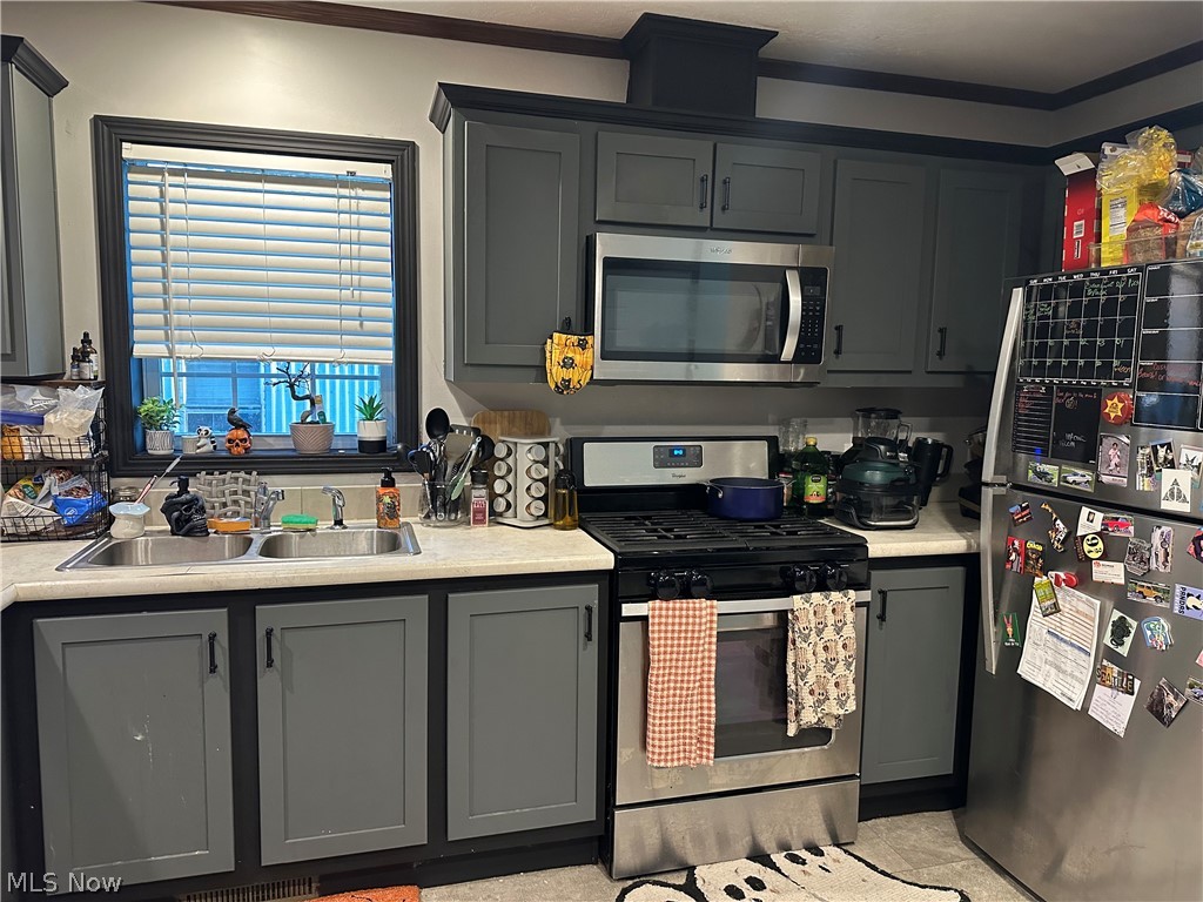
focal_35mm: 24
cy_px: 451
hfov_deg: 71.6
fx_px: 834
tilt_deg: -6.2
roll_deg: -1.5
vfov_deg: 56.8
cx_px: 602
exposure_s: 1/60
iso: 500
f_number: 1.78
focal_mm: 6.86
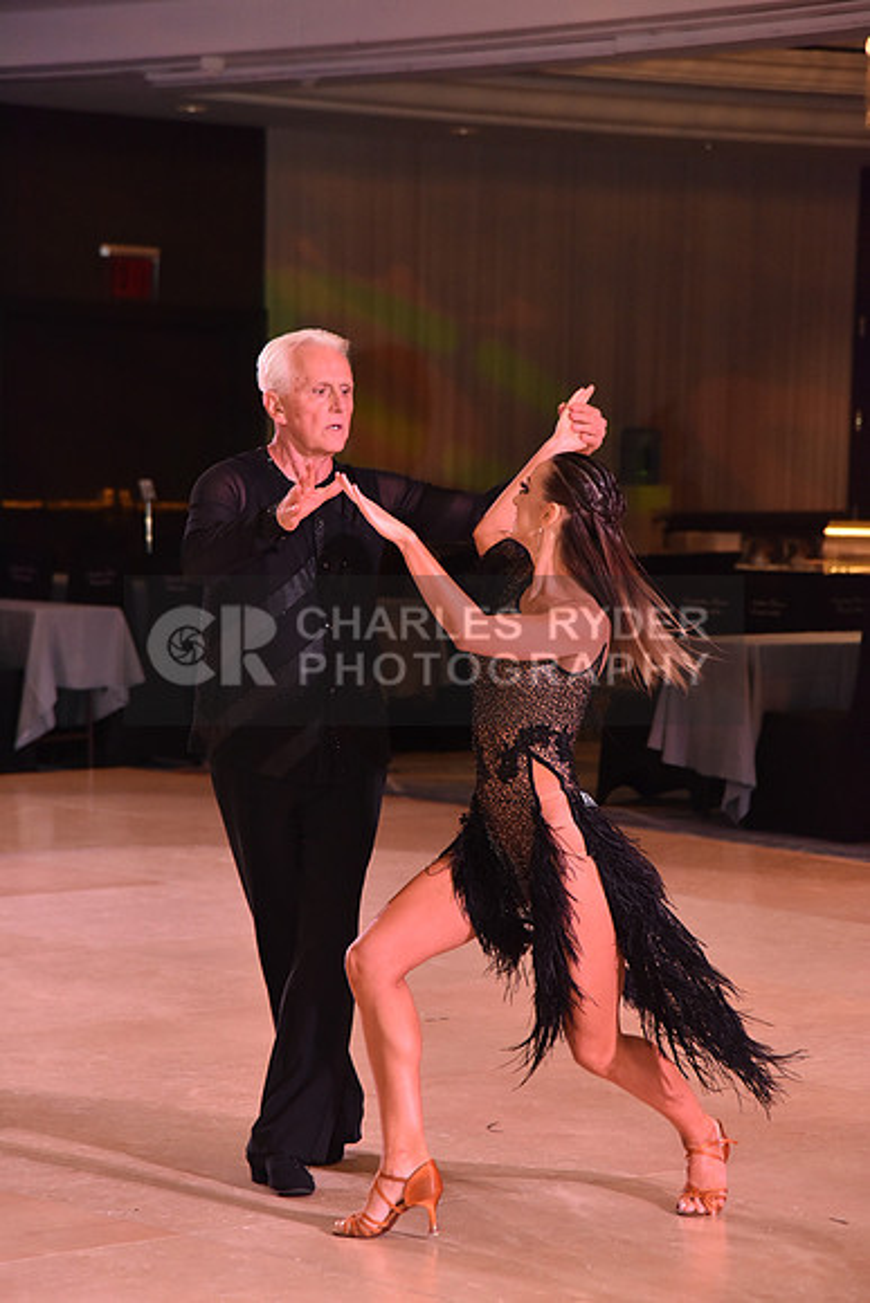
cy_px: 652
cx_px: 435
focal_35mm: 120
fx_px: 4347
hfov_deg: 11.4
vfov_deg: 17.1
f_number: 5.6
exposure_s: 1/320
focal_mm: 120
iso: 2500
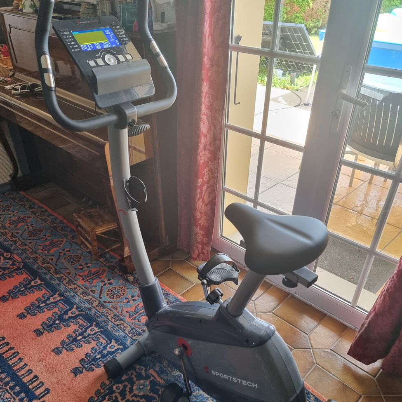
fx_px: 381
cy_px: 254
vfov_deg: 54.9
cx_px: 199
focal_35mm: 29
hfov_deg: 55.6
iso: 160
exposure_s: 1/120
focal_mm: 6.7
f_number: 1.8
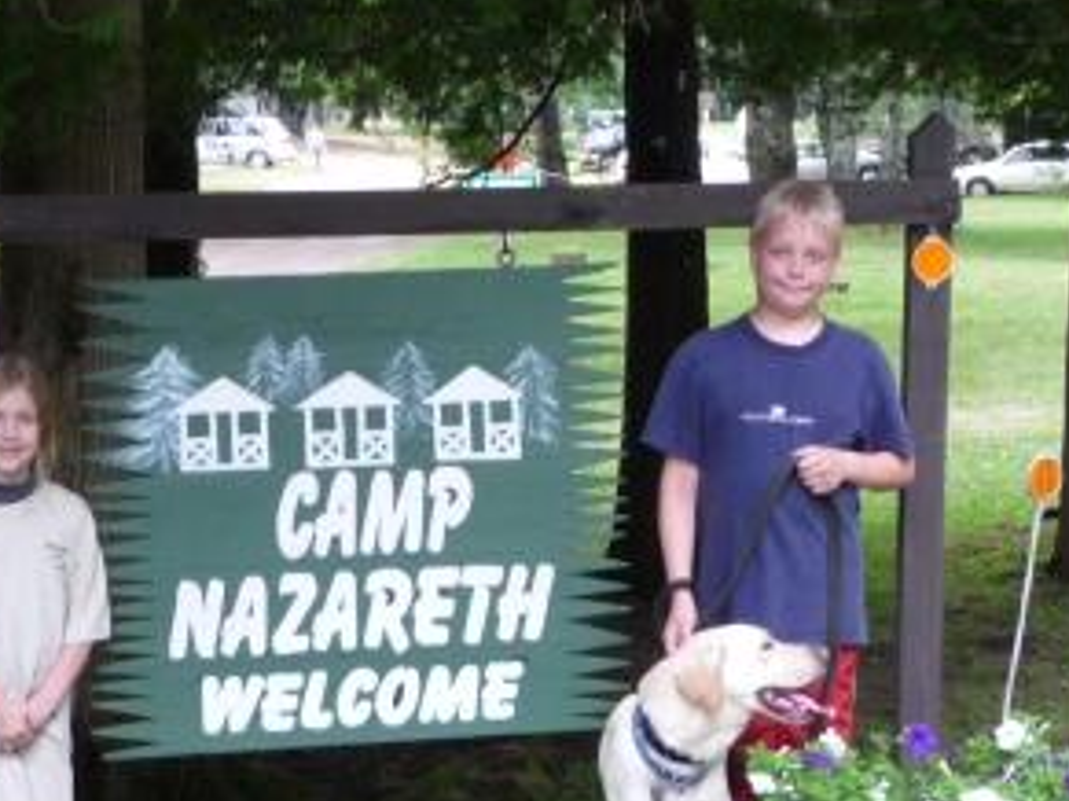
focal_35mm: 77
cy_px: 577
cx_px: 356
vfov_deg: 19.0
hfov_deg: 25.2
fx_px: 2377
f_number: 4.2
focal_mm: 8.5
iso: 250
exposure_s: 1/40
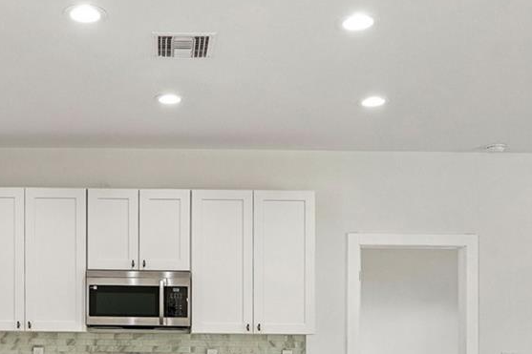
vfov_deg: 28.2
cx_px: 159
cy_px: 317
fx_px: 680
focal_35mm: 46
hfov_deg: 41.9
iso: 400
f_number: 8
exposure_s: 1/40
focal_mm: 16
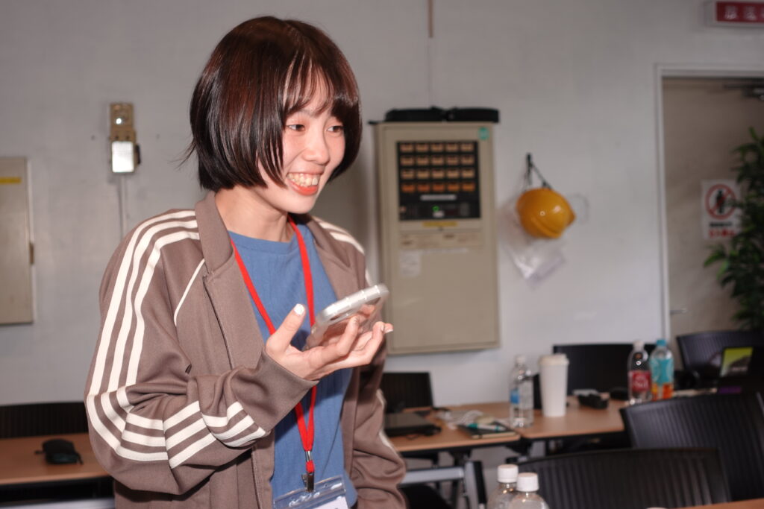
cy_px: 254
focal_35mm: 53
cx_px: 382
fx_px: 1125
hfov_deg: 37.5
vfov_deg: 25.5
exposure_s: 1/30
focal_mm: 19.76
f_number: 2.8
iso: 80
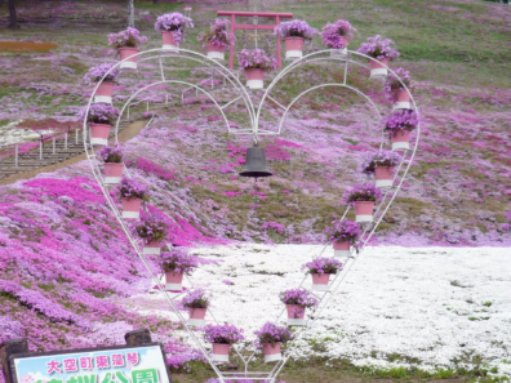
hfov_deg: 38.2
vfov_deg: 29.1
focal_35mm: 50
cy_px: 217
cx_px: 246
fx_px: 738
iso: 100
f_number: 2.8
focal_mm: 5.5
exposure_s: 1/400
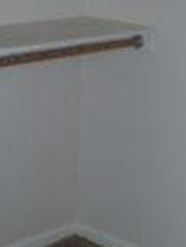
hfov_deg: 11.9
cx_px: -16
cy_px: -4
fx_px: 879
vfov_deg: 15.7
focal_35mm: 123
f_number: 2.9
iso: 200
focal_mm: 6.3
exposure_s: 1/60
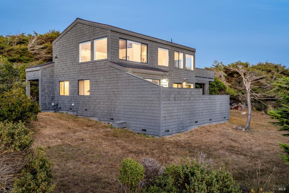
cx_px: 144
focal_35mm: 30
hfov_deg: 61.9
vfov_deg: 43.6
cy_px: 96
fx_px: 241
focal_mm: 30
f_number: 8
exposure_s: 1/5
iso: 400
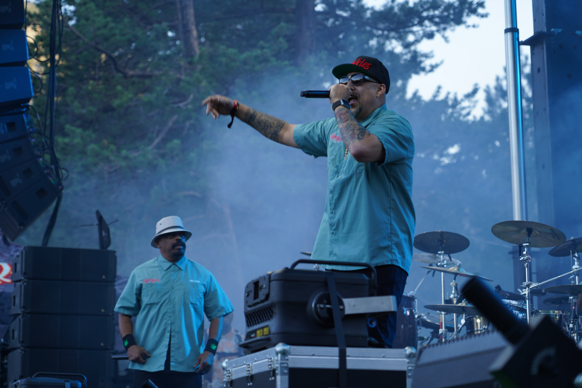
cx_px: 291
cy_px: 194
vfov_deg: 13.0
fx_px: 1697
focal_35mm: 105
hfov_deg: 19.5
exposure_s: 1/125
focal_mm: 105
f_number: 4
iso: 160
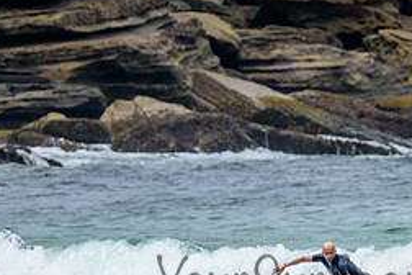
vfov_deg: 0.7
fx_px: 21102
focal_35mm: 1844
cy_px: 266
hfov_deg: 1.1
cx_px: 325
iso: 800
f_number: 11
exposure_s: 1/2000
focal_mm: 800
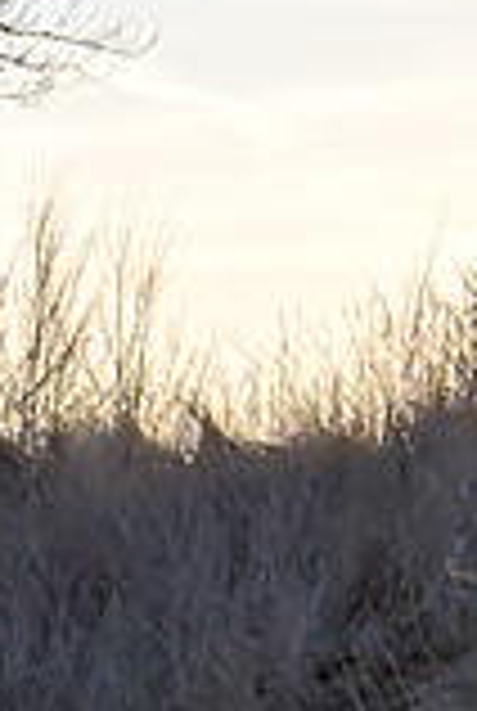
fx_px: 5059
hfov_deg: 4.5
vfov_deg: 7.9
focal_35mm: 256
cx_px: -1962
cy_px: 1120
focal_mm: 22.5
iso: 200
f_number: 8
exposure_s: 1/250
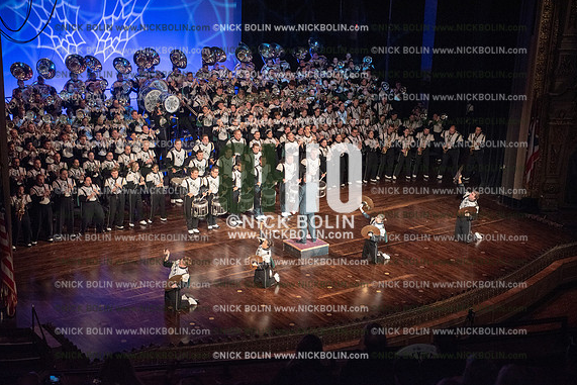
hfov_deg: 31.9
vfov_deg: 21.6
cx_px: 290
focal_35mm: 63
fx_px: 1010
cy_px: 191
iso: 2000
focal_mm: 62
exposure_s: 1/640
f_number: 2.8
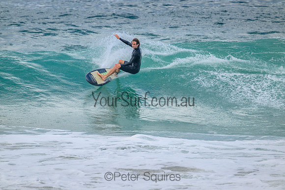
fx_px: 6335
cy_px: 95
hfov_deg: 2.6
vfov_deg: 1.7
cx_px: 142
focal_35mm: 800
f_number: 11
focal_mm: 800
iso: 1250
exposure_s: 1/2000
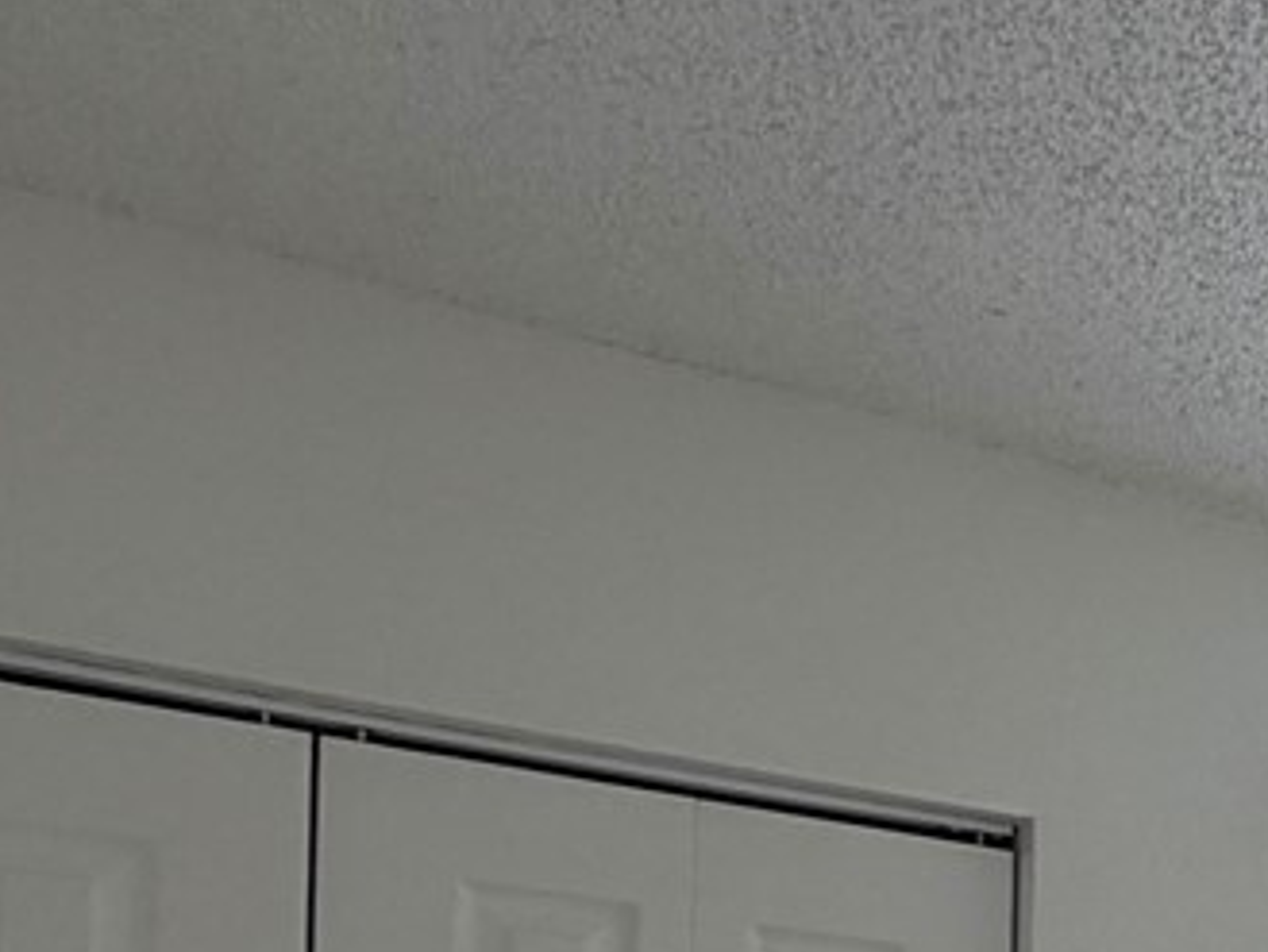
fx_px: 2492
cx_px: 2093
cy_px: 1399
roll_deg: -0.5
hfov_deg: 21.7
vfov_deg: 19.1
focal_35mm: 68
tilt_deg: +1.0
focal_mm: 2.22
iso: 64
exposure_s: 1/121
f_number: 2.2
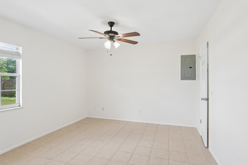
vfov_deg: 67.4
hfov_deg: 90.0
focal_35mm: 18
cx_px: 124
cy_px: 82
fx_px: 124
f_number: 9
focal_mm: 12
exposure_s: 1/20
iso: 200
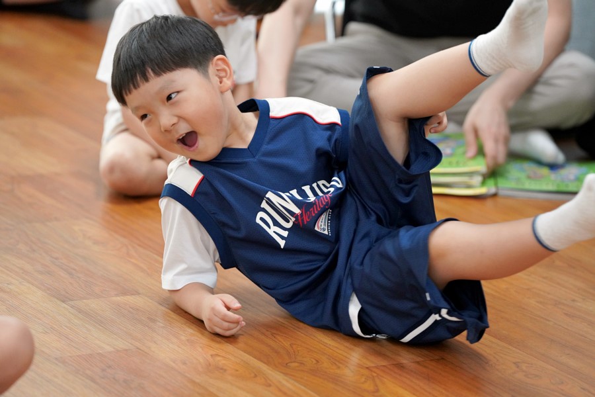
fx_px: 2975
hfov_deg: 11.4
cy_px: 198
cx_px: 298
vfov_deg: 7.6
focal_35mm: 180
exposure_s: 1/200
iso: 3200
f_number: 4
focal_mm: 180
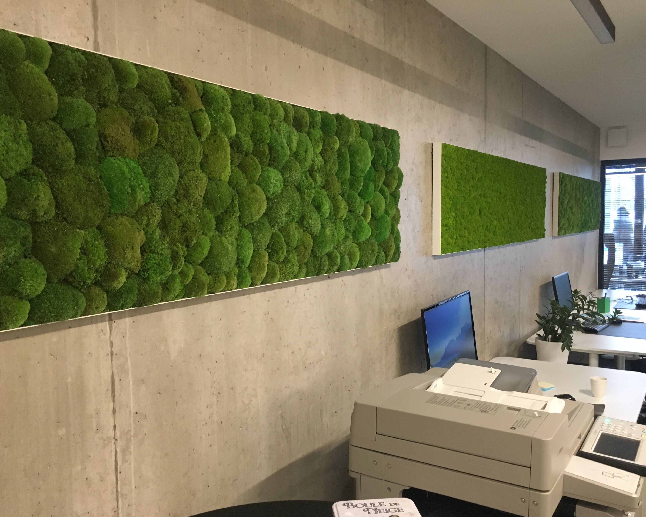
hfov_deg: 57.2
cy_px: 264
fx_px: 593
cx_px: 332
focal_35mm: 31
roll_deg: +1.5
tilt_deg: -2.9
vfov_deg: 47.1
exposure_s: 1/33
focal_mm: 4.15
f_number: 2.2
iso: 250
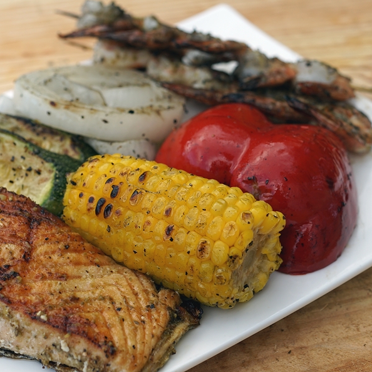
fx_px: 815
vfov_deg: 25.7
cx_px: 95
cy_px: 185
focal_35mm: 67
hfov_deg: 25.4
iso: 100
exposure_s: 1/200
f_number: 4.5
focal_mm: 35
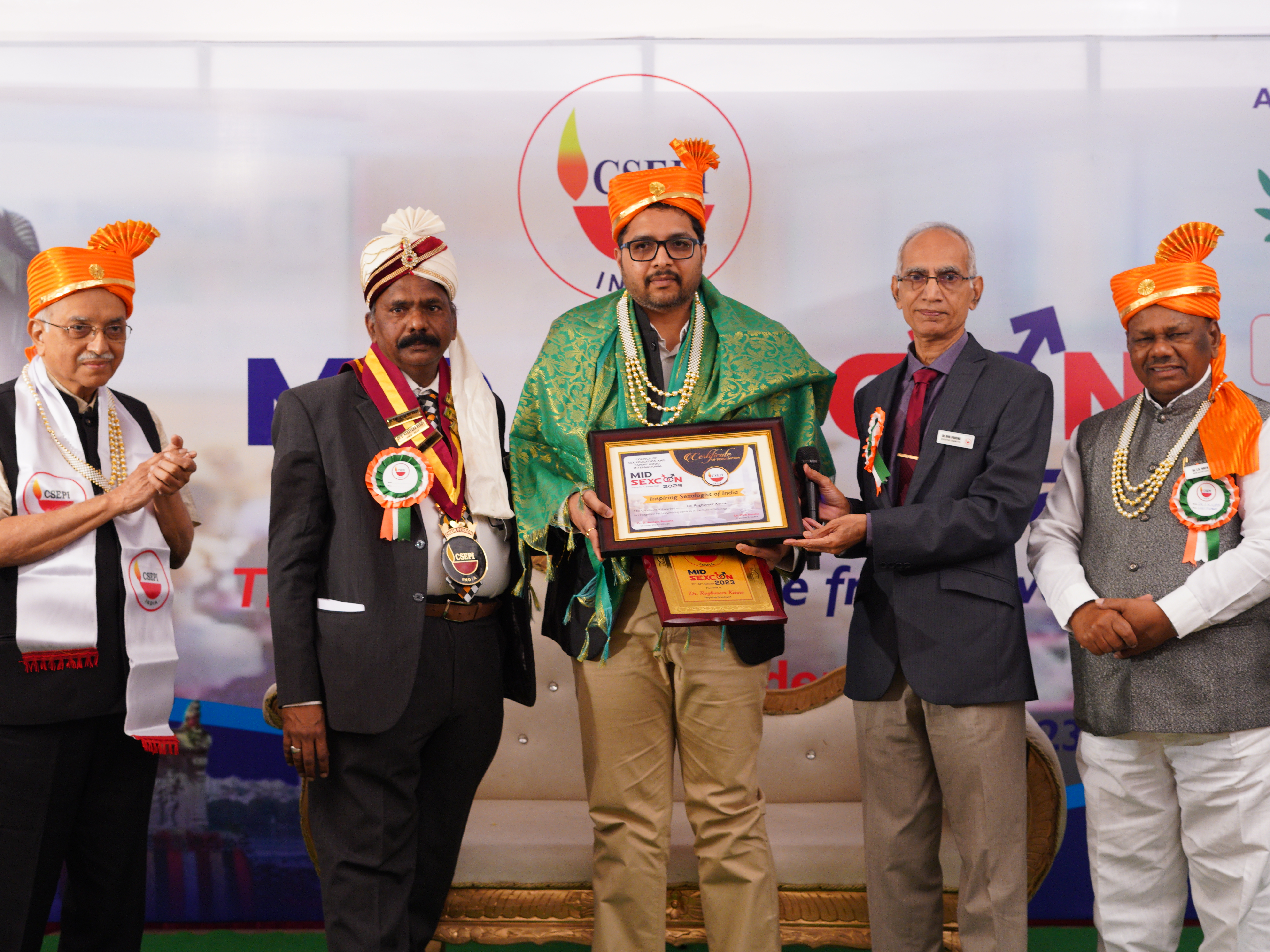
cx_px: 631
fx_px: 2018
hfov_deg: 34.9
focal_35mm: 55
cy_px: 470
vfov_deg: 26.6
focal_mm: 50
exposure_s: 1/125
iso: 1600
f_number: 4.5
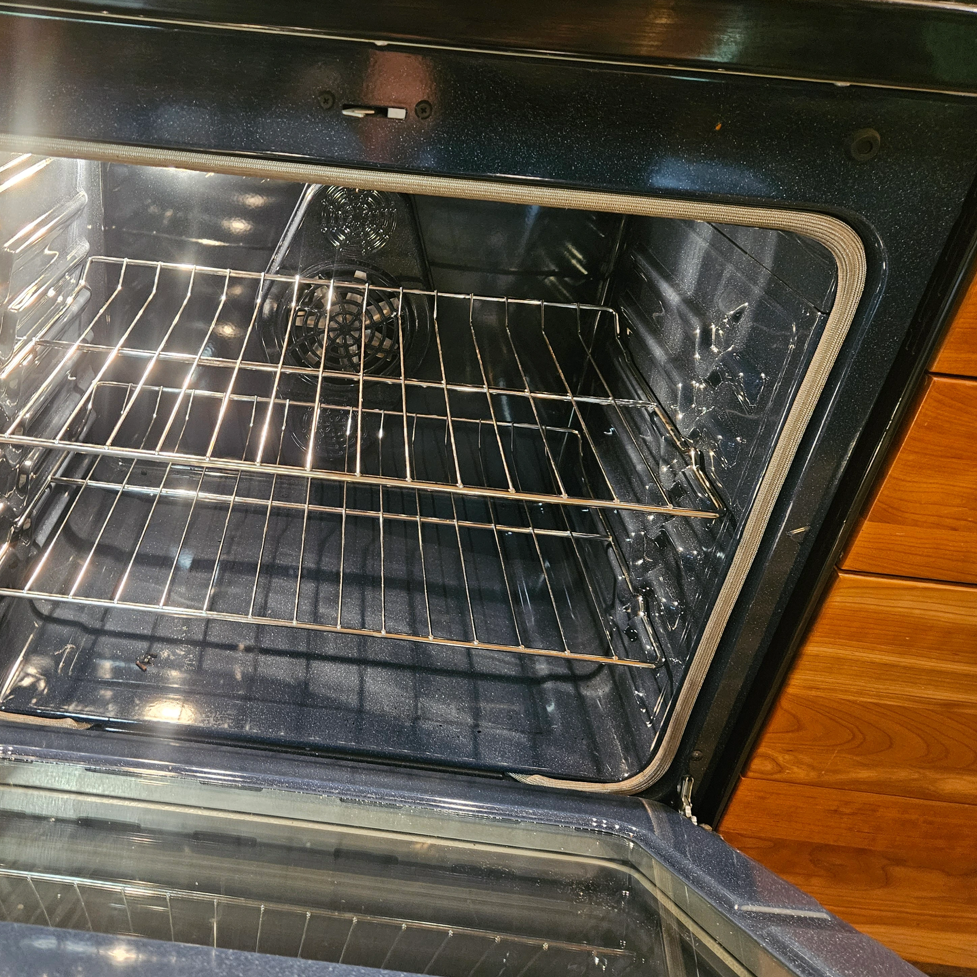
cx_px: 307
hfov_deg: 55.8
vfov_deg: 57.3
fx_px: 894
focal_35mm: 28
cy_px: 476
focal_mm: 5.4
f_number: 1.8
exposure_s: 1/24
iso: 640
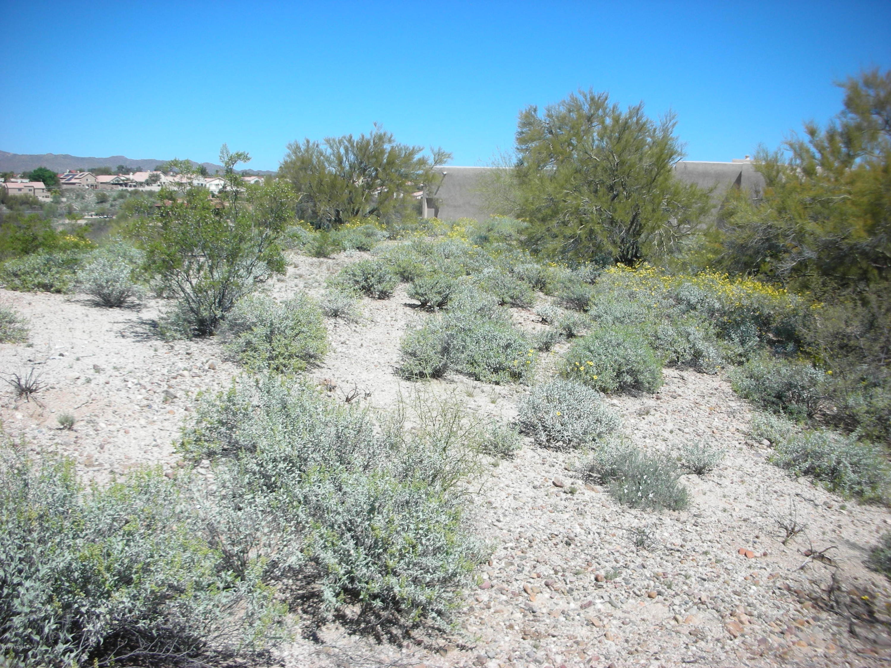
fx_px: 901
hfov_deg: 52.6
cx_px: 446
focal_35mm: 35
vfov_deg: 40.7
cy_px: 334
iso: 50
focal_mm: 5.8
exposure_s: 1/100
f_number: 8.5
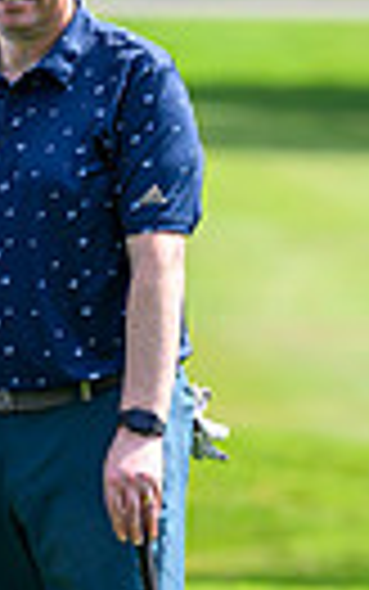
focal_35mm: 942
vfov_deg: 2.2
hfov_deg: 1.4
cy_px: 176
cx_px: -589
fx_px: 15140
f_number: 4
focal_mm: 180
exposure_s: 1/2000
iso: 500
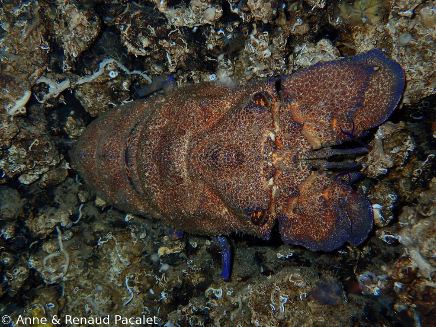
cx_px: 218
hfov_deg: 46.8
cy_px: 164
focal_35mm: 40
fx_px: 504
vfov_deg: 36.0
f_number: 4
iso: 200
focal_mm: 7.34
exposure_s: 1/80
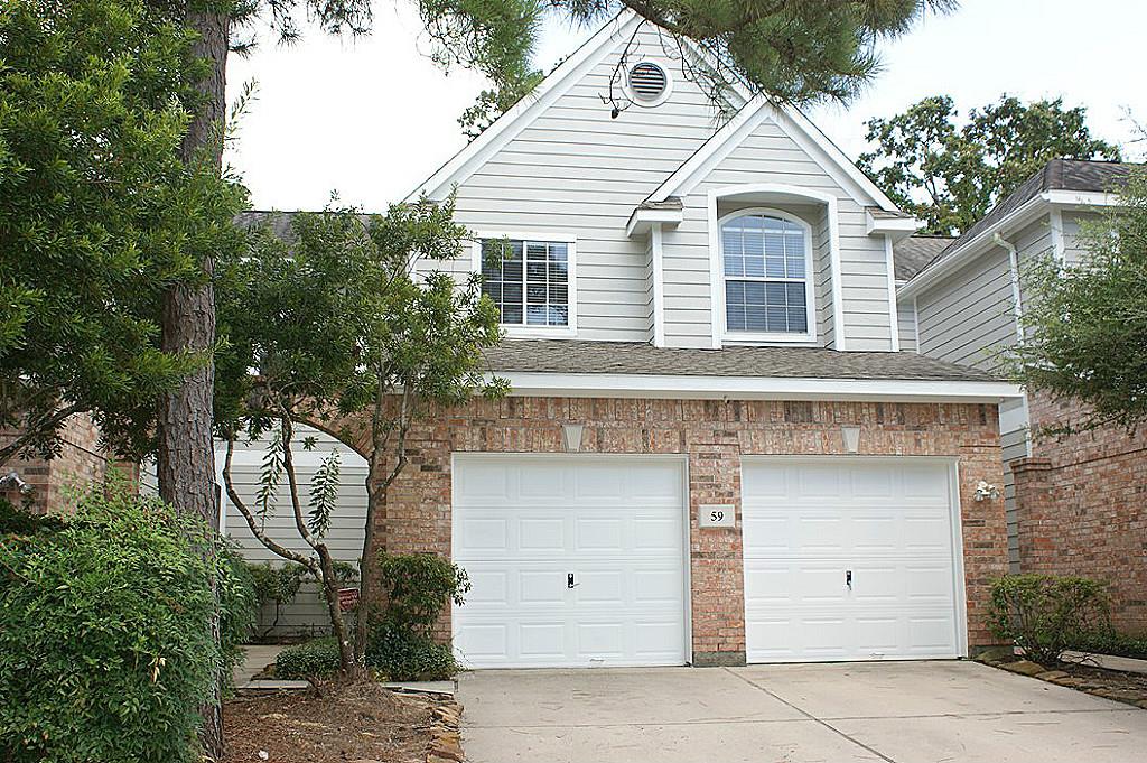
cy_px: 382
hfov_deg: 53.2
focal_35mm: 36
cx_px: 574
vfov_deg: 36.8
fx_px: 1146
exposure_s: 1/160
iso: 100
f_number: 5.6
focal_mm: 24
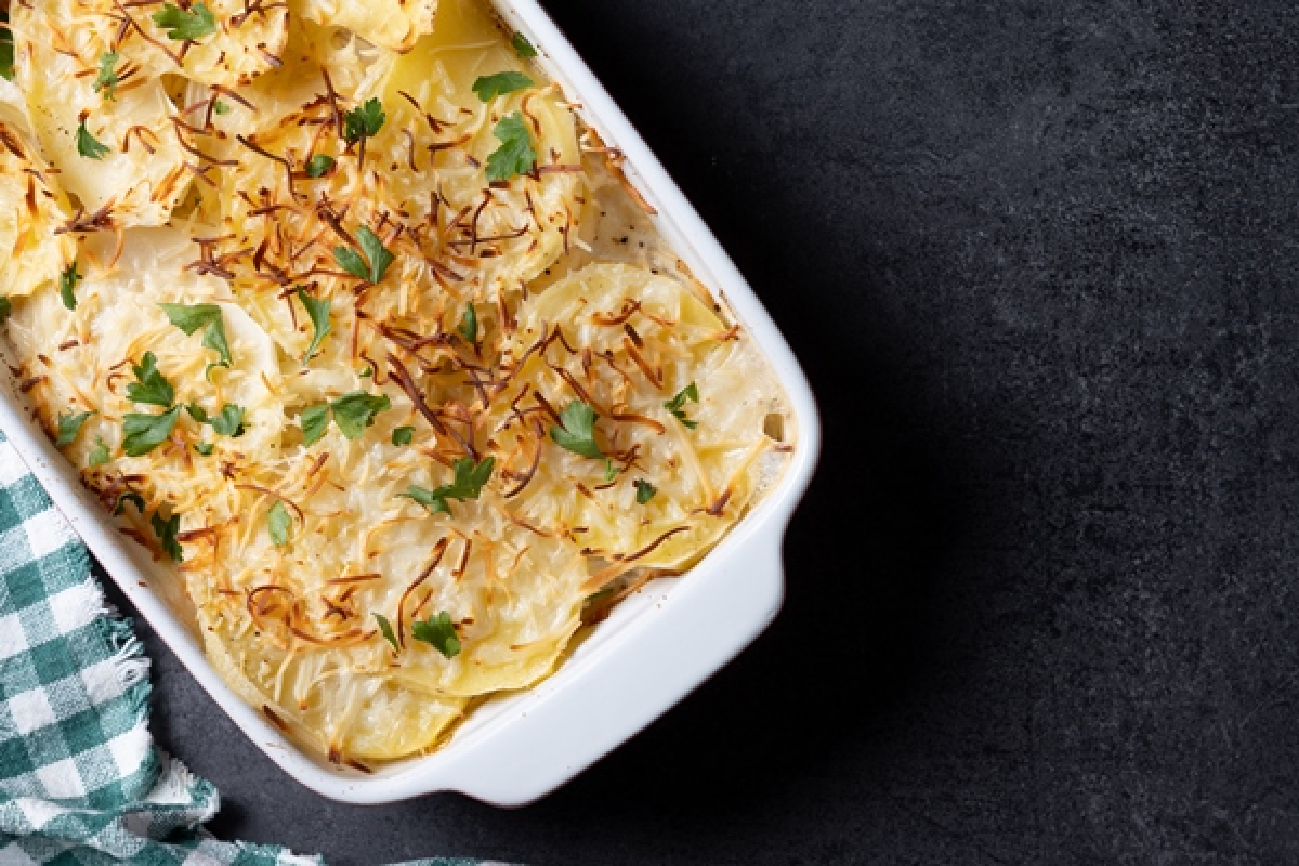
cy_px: 433
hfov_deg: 22.6
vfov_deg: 15.2
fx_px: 3247
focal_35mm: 90
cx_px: 650
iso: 100
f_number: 8
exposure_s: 1/200
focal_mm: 60
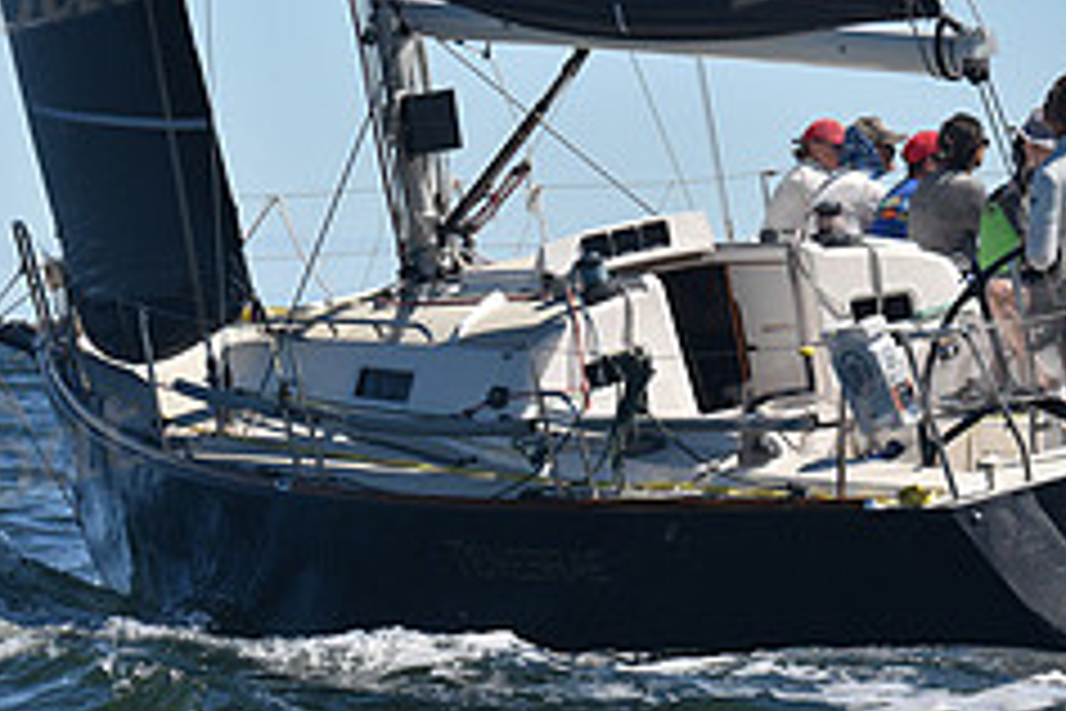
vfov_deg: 4.3
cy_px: 187
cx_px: 495
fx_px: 9416
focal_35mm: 318
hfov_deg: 6.5
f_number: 6.3
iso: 200
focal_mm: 130
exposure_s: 1/800
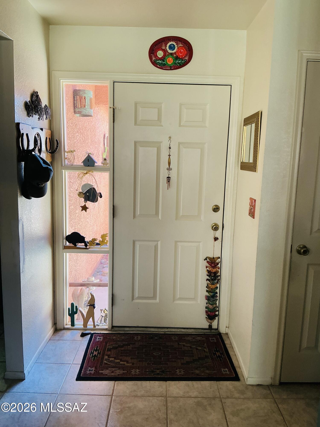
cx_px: 160
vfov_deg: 61.7
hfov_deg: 48.2
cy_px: 214
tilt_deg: -9.3
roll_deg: -0.8
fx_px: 357
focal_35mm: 29
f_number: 1.8
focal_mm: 3
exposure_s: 1/60
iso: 100
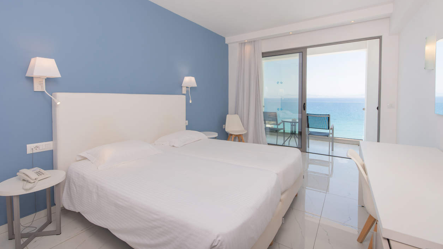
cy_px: 104
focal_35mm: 16
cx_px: 220
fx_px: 188
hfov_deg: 99.4
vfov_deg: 66.7
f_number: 6.7
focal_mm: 15
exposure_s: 1/180
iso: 140
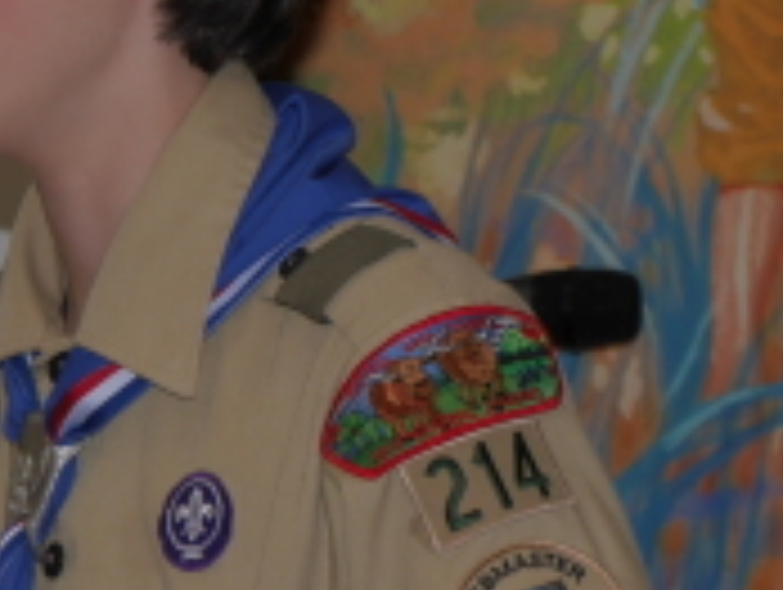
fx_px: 9151
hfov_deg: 4.8
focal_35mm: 404
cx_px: -549
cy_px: 464
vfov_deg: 3.7
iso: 200
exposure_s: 1/125
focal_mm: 55
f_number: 5.1
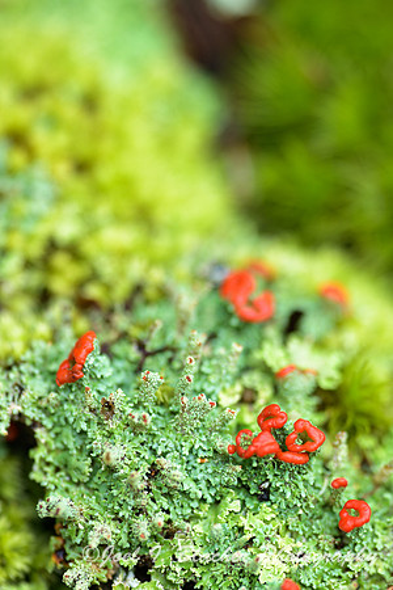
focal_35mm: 180
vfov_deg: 11.4
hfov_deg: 7.6
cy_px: 295
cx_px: 196
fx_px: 2947
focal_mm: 180
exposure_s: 1/40
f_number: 4
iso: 72
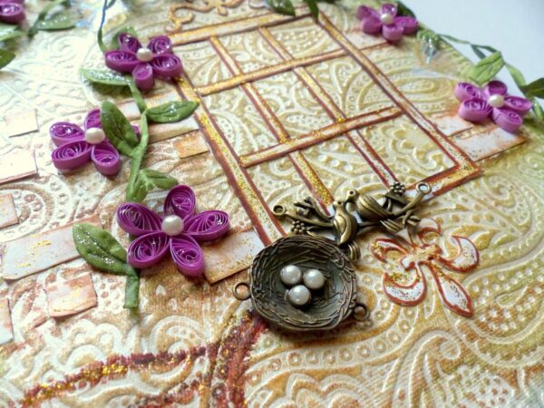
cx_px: 272
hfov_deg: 69.4
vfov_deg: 54.9
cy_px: 204
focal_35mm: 25
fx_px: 393
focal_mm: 4.5
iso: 400
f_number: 3.2
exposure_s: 1/200
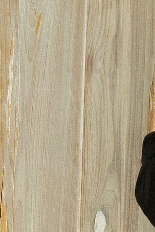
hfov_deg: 3.8
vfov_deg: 5.8
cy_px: 286
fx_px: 2271
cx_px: 477
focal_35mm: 352
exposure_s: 1/125
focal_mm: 35
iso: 1250
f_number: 2.8
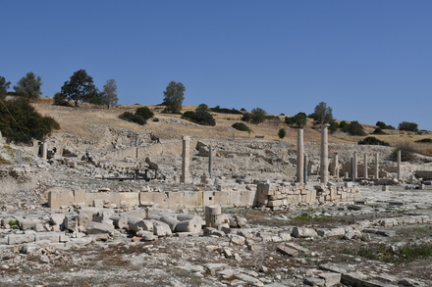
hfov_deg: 53.1
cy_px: 144
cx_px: 216
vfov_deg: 36.8
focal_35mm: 36
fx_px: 432
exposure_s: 1/640
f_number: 13
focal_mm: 24
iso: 200
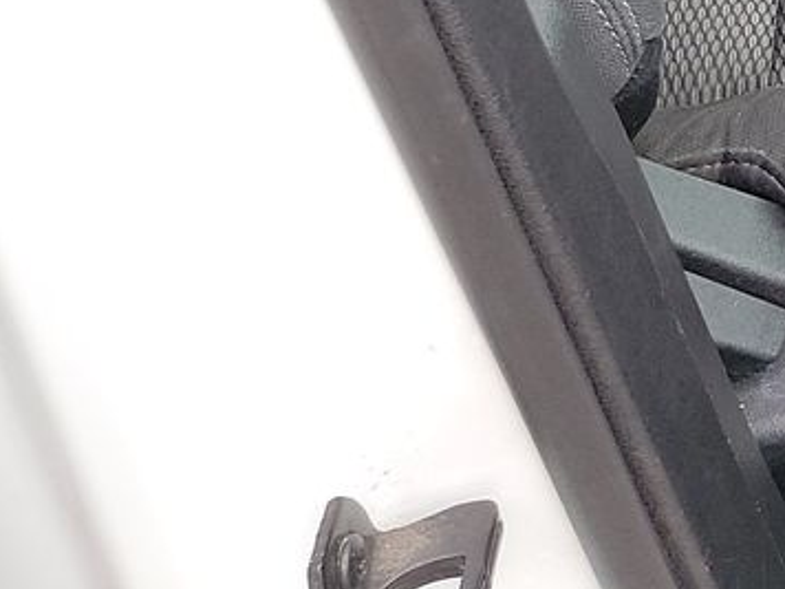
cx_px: 1654
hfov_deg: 14.5
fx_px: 2449
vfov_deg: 12.1
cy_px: -611
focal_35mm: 108
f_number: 1.8
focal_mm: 6.7
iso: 72
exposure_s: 1/119
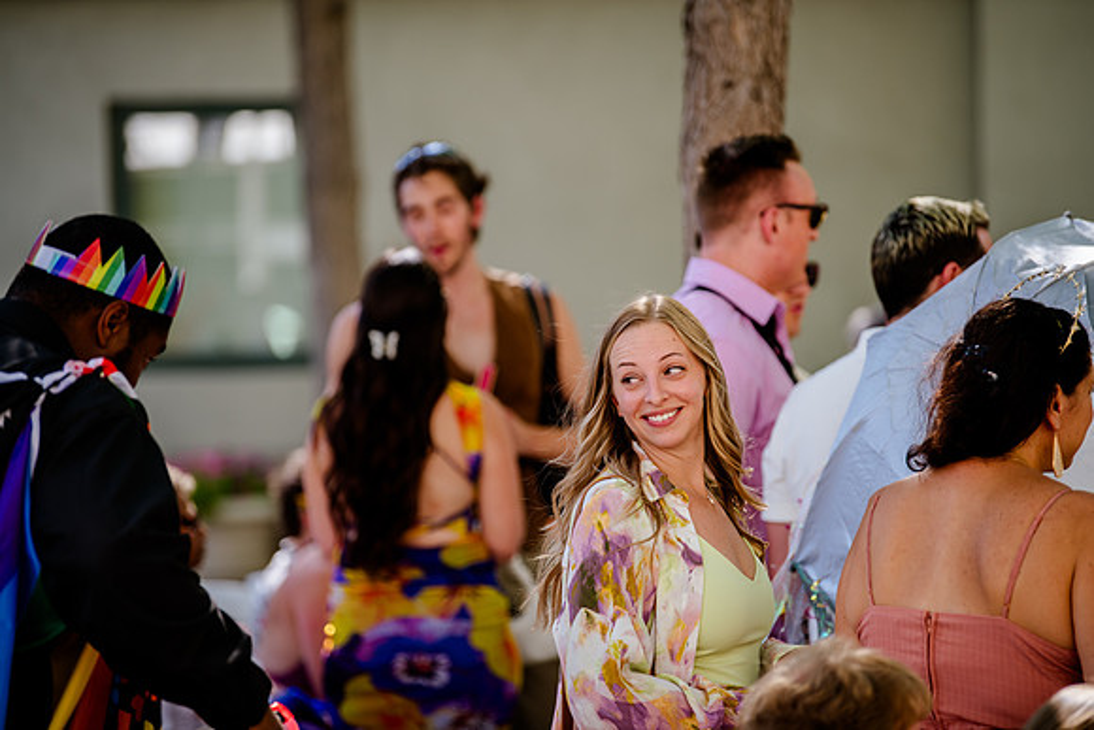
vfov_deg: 8.1
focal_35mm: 170
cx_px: 547
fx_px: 5167
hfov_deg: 12.1
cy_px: 365
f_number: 2.8
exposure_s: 1/250
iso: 200
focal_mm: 170
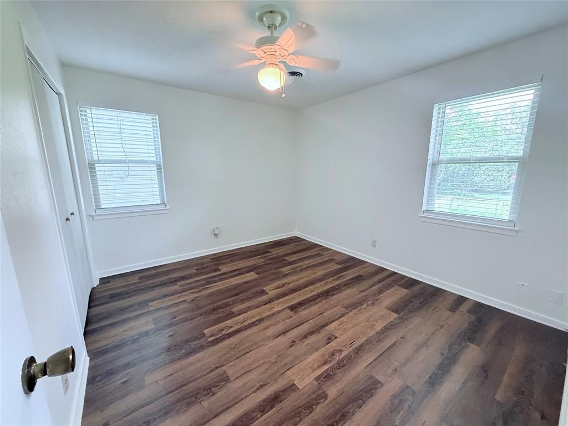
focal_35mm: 14
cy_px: 213
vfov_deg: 85.7
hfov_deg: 102.1
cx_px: 284
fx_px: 230
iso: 250
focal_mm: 2.22
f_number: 2.2
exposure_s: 1/60
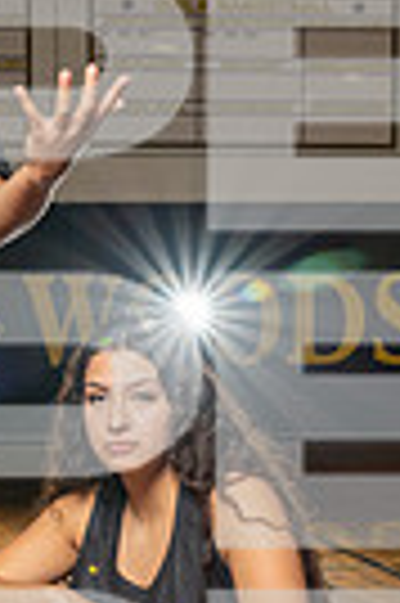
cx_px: -148
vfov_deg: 22.3
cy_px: 414
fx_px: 1520
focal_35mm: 91
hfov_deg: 14.3
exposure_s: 1/250
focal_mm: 27
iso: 250
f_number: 9
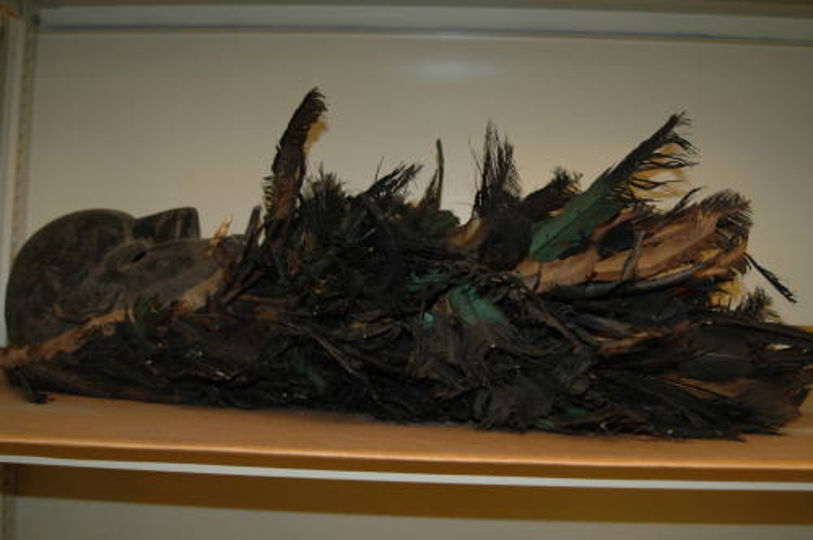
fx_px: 947
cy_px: 270
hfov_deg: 46.5
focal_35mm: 42
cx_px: 406
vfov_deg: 31.8
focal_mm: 28
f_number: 3.5
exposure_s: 1/60
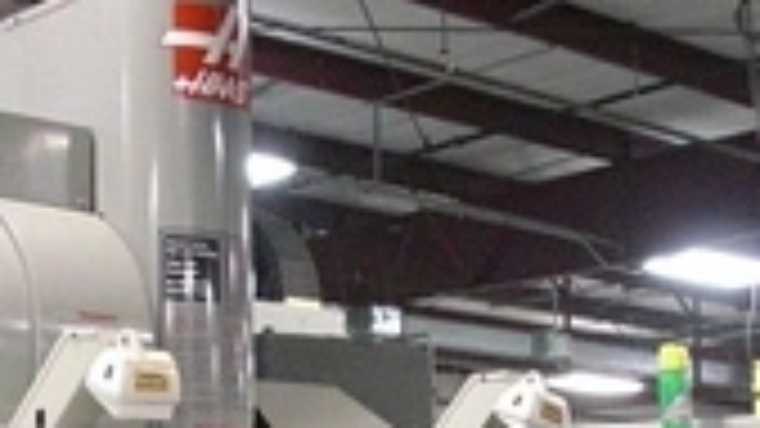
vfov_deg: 12.4
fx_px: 1874
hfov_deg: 22.5
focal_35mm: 93
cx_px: 108
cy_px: 640
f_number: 2.8
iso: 800
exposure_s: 1/100
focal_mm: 6.3
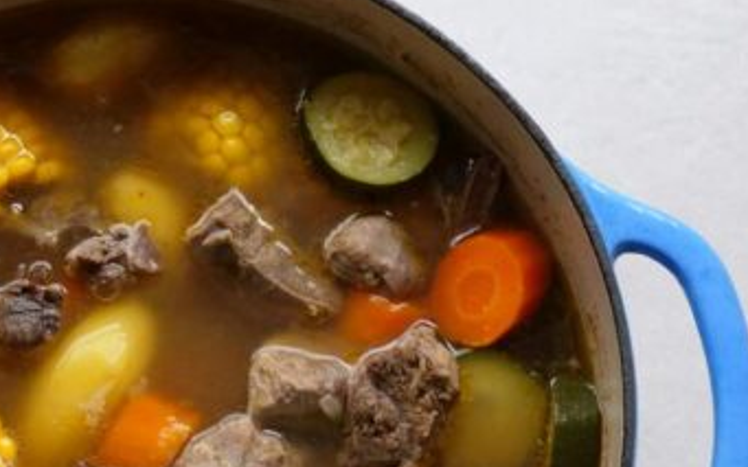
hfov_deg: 13.8
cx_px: 123
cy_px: 438
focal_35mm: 151
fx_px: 3078
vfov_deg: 8.6
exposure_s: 1/100
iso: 1000
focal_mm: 38
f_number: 3.9
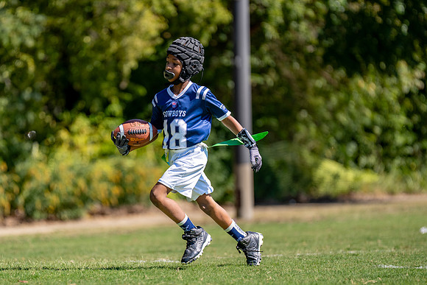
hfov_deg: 8.0
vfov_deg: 5.4
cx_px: 155
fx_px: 3036
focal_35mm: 256
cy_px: 165
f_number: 2.8
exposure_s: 1/2000
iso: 160
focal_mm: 200
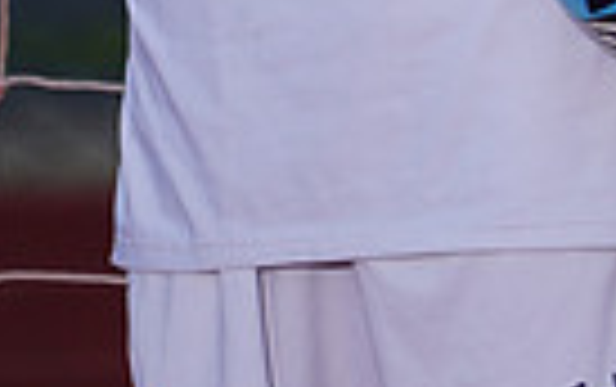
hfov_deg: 1.2
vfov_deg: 0.8
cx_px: 429
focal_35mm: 1726
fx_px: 29012
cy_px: -580
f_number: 5.6
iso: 200
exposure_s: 1/250
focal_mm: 400
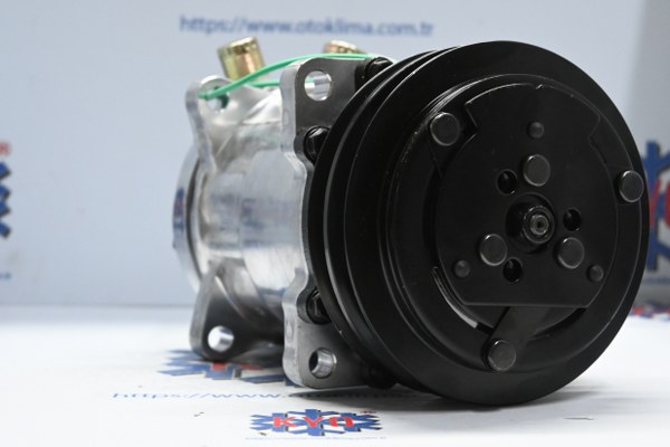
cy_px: 224
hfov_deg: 27.0
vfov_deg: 18.2
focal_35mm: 75
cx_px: 335
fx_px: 1396
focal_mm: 50
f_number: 6.3
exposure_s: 1/80
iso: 3600
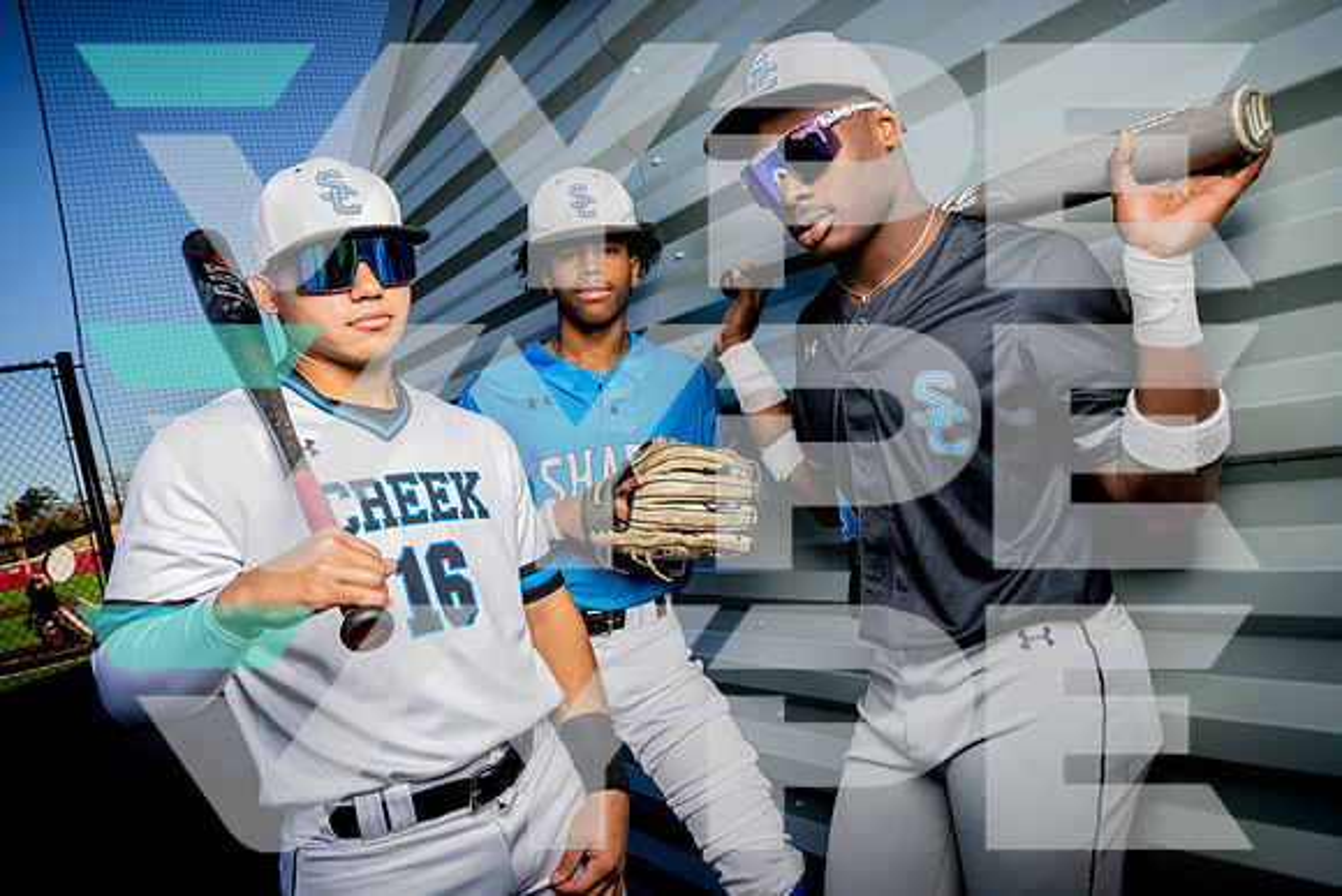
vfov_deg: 48.0
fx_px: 1007
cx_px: 671
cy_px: 448
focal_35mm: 27
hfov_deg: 67.4
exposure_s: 1/250
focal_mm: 27
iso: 125
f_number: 8
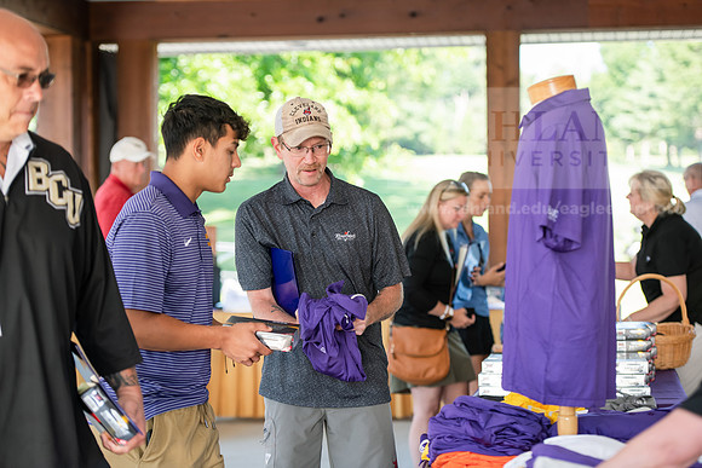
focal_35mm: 92
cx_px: 351
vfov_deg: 14.9
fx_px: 1794
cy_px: 234
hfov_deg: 22.1
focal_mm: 92
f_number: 3.2
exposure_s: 1/320
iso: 400
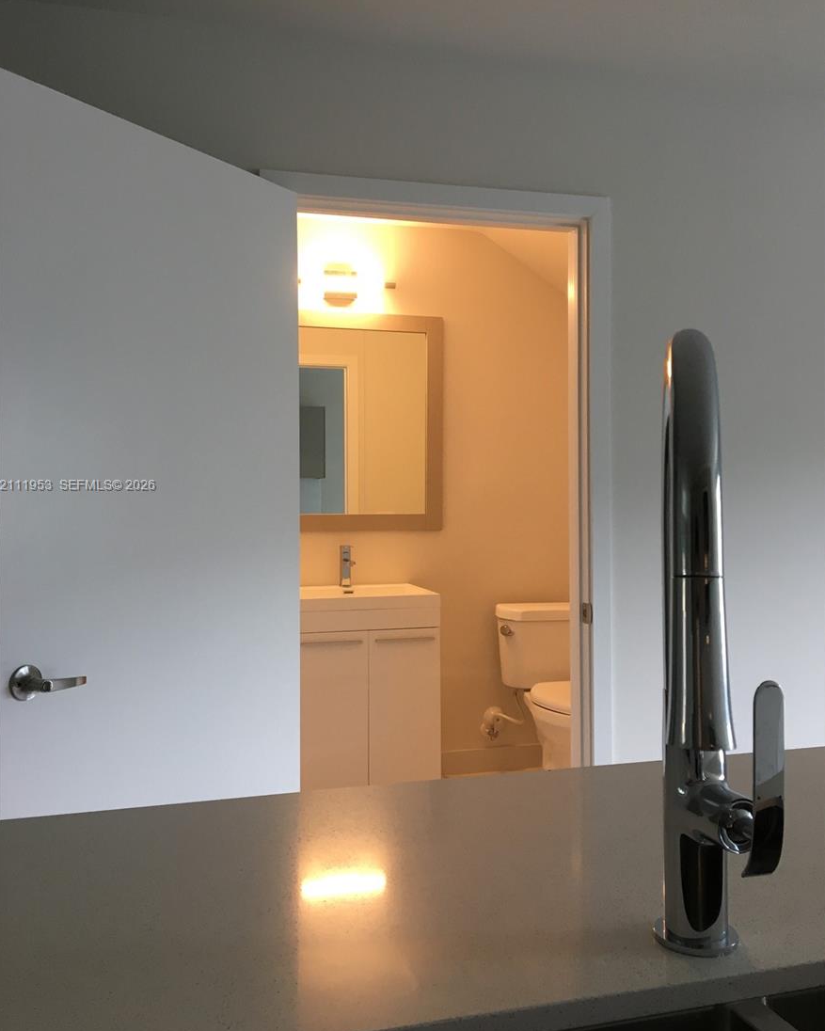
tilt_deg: +0.8
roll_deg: -1.4
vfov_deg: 57.1
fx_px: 946
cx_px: 405
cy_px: 486
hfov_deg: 47.1
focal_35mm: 31
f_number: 2.2
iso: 64
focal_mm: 4.15
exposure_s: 1/30
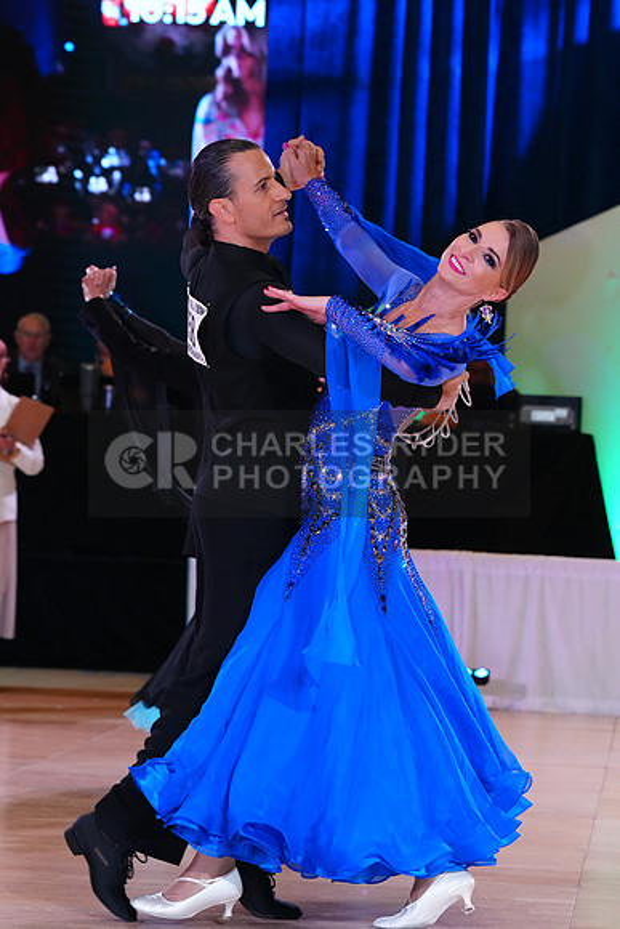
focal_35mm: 130
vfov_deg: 15.8
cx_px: 310
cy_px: 464
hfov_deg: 10.6
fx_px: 3356
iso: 3200
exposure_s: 1/250
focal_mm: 130
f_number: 5.6
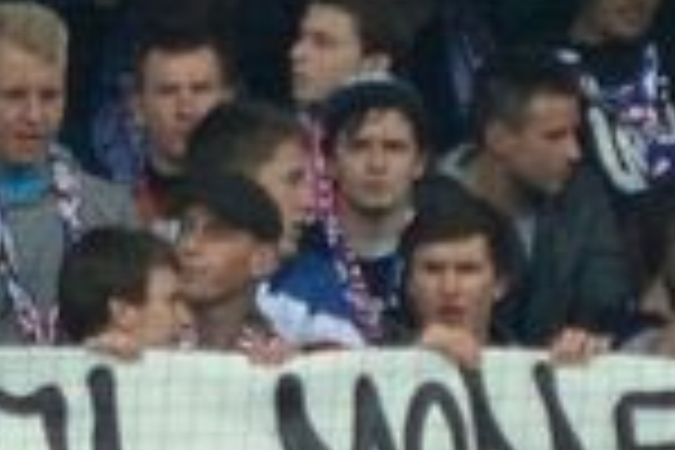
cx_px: 626
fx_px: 21317
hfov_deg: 1.8
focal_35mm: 1137
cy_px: 169
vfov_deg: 1.2
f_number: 4.5
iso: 400
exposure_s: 1/1250
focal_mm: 200
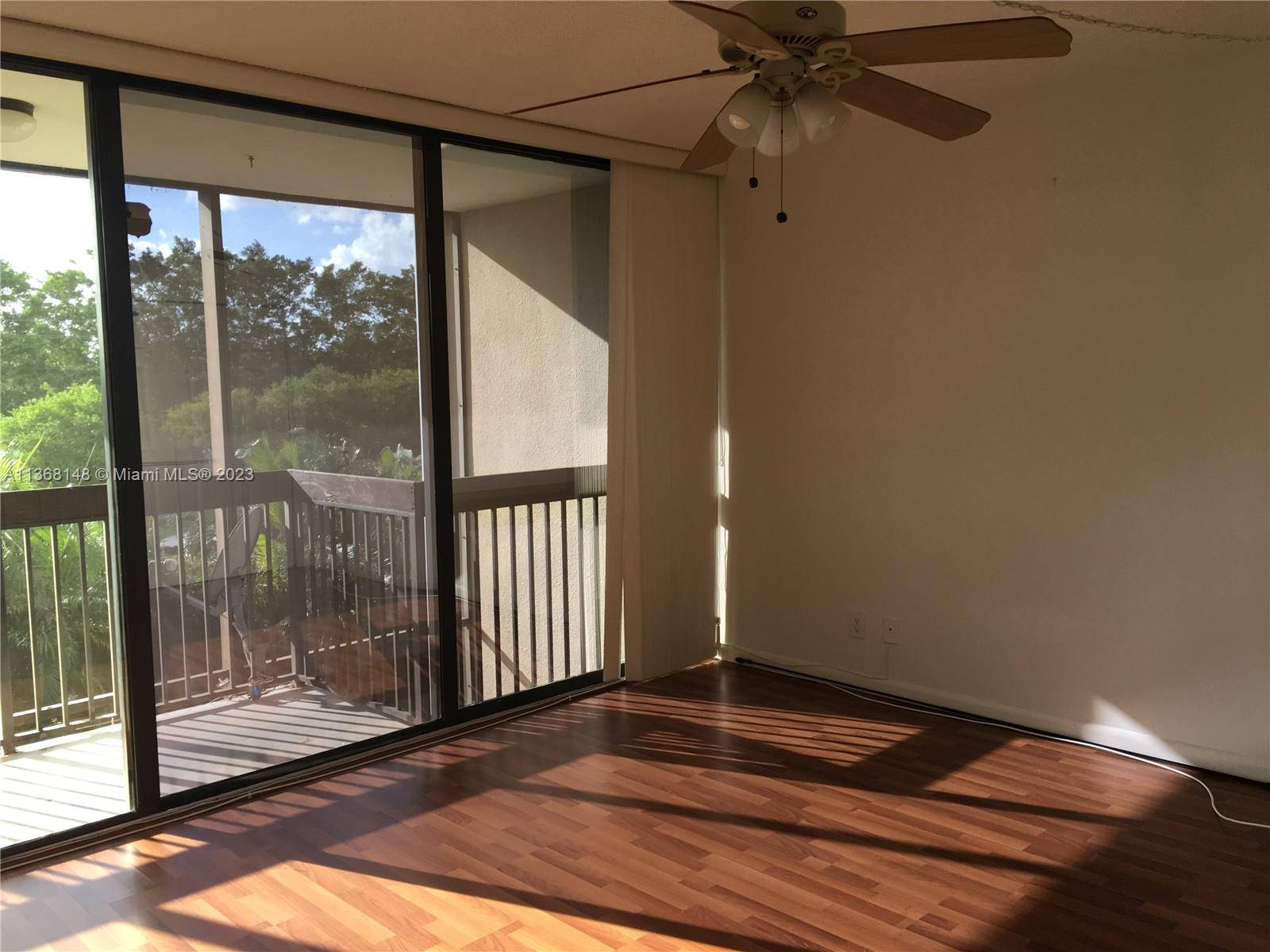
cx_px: 635
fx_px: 1064
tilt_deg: -3.8
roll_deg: +0.8
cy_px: 476
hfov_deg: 61.7
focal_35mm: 29
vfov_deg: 48.2
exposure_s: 1/120
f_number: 2.2
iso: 32
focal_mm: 4.15
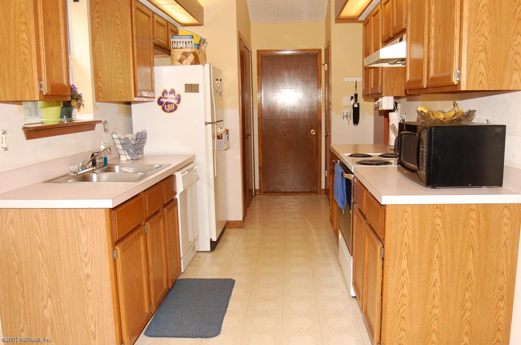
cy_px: 172
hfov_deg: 62.0
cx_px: 260
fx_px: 433
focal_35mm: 30
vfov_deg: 43.4
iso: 200
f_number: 4
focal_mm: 20
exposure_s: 1/60
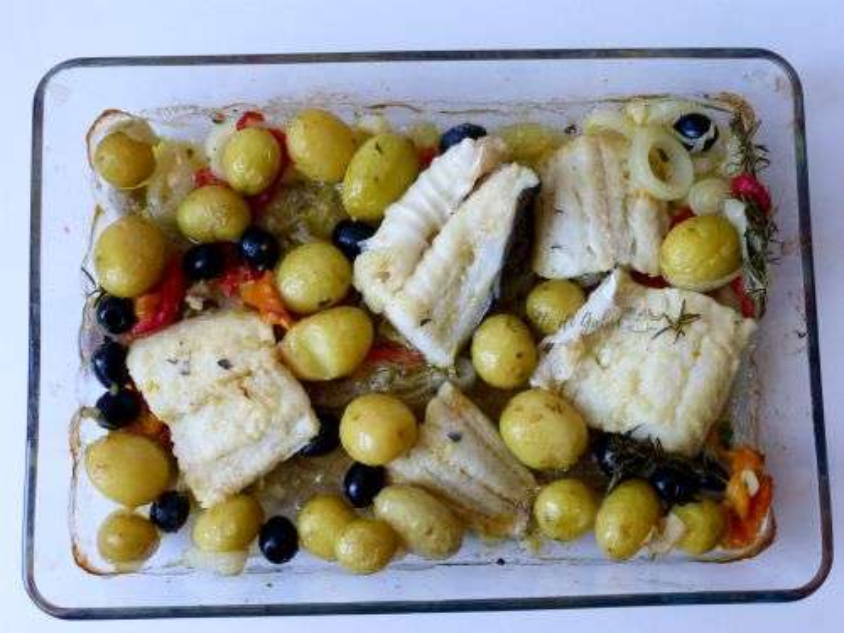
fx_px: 1000
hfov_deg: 45.8
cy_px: 316
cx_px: 422
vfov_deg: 35.1
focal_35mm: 41
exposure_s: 1/40
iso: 400
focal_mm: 7.4
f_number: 3.9
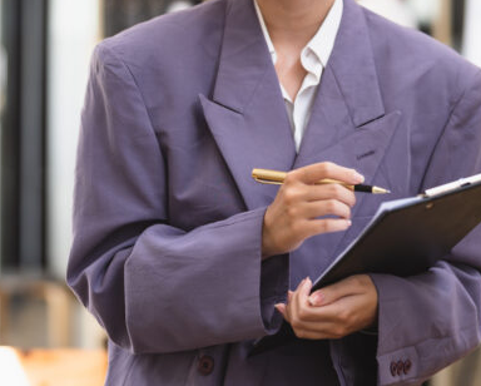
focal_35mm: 125
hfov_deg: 15.4
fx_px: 1781
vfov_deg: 12.3
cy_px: 62
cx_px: 274
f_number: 1.2
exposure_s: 1/250
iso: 100
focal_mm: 50
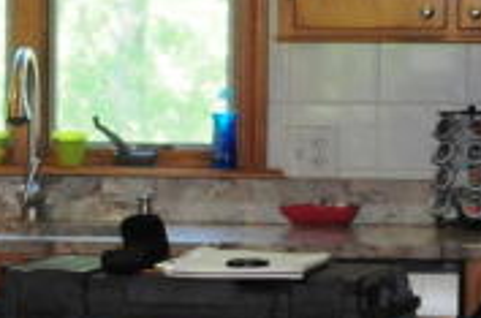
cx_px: 207
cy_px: 207
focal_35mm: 275
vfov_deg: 5.0
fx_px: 3664
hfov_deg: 7.5
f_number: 5.6
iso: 1600
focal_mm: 28
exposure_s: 1/100
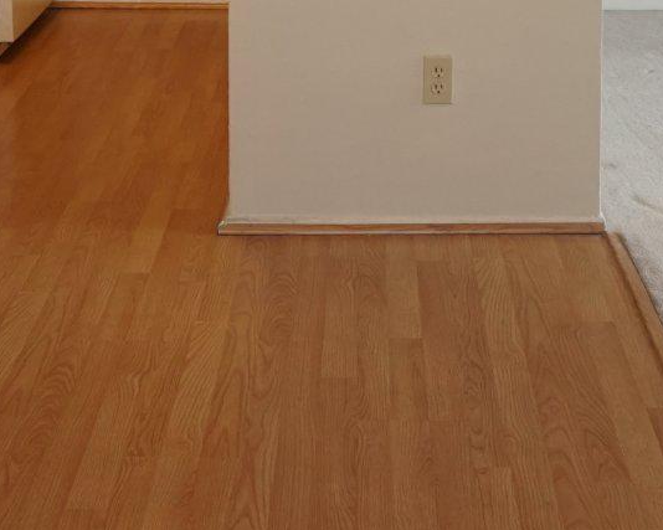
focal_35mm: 92
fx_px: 1801
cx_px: 350
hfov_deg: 20.9
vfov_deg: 15.7
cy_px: -208
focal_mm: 17
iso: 400
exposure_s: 1/100
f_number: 5
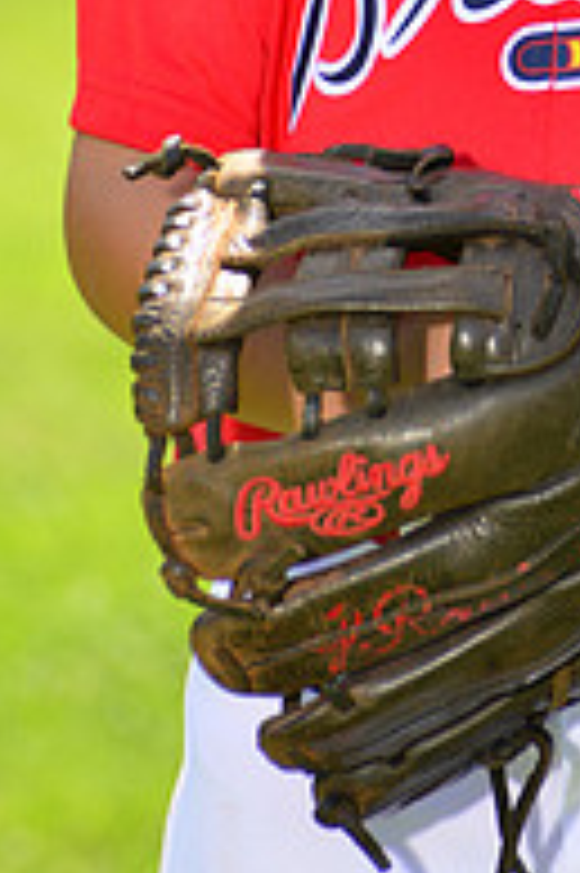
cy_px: -256
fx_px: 12322
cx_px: 573
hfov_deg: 2.7
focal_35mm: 509
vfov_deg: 4.0
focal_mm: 170
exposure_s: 1/250
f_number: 8
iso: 200
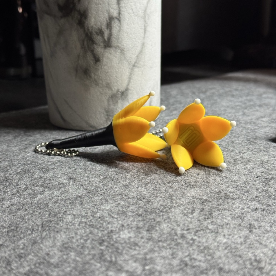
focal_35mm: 57
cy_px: 126
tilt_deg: -13.8
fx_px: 514
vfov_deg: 30.0
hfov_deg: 30.0
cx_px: 137
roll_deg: +1.8
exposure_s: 1/46
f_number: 1.78
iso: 250
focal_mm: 6.76
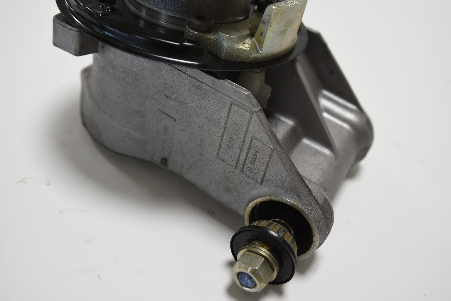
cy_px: 150
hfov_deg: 53.1
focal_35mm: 36
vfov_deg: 36.9
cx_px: 226
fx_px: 451
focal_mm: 24
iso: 320
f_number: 2.8
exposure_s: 1/100
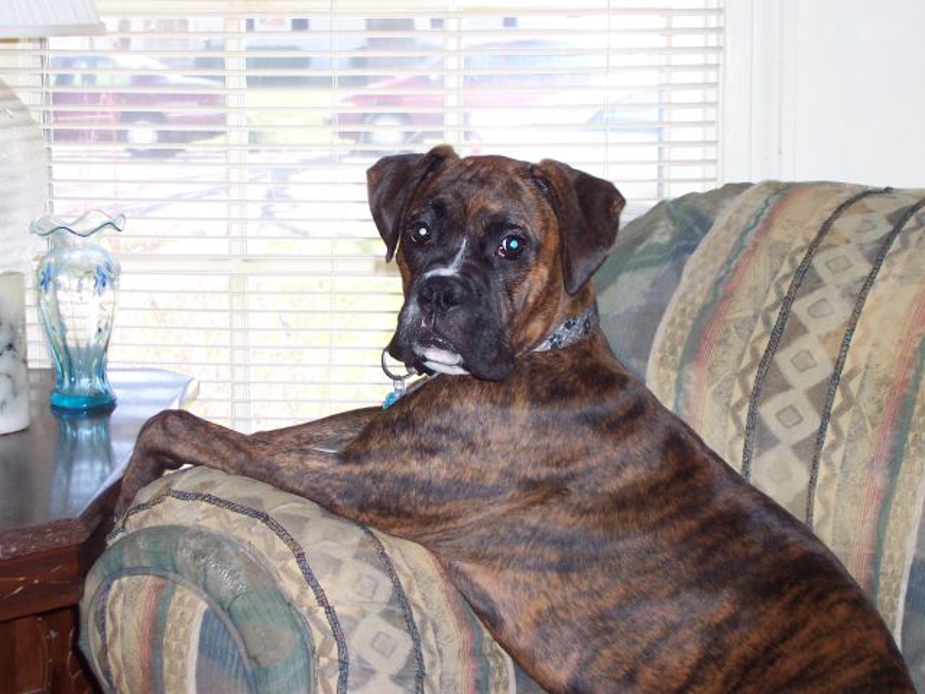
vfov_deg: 20.7
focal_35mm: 71
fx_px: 1897
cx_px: 462
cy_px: 347
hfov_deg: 27.4
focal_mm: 10.8
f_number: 4
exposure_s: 1/90
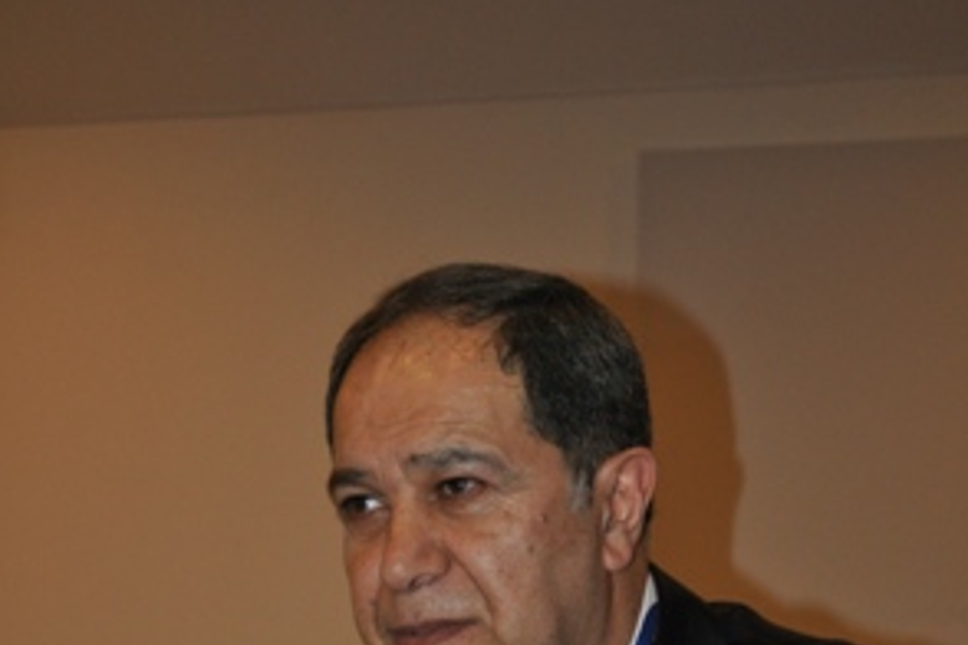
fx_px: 2581
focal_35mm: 96
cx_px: 481
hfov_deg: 21.2
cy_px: 671
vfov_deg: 14.0
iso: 800
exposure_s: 1/60
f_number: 5.3
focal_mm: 42
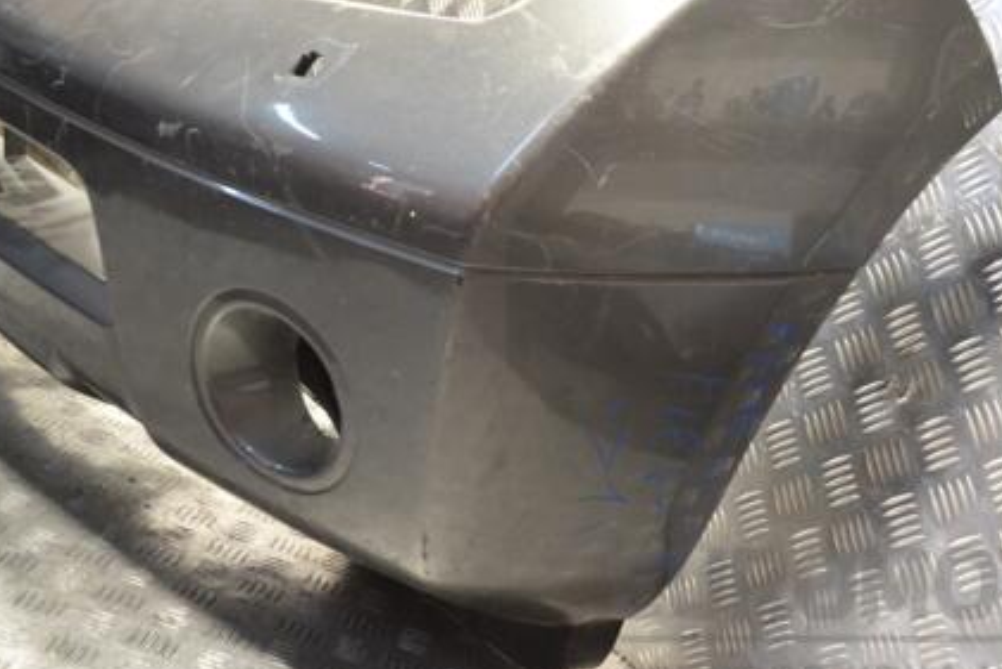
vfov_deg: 28.6
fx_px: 1309
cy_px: 267
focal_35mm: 47
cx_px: 569
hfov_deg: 41.8
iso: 3200
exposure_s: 1/160
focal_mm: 22
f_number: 6.3
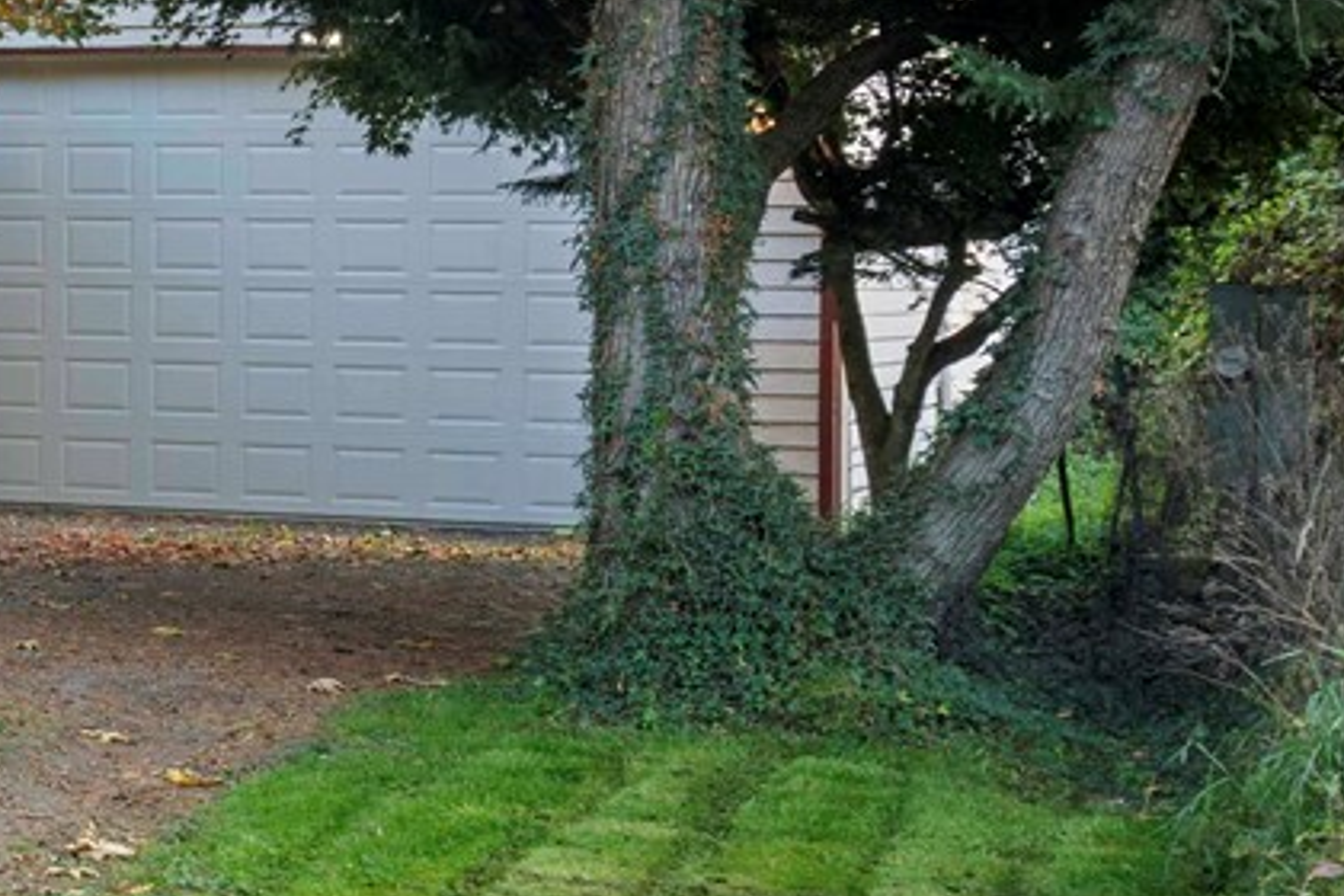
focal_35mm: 105
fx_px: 3920
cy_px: 258
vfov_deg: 13.0
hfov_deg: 16.7
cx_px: -942
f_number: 8
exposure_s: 1/4
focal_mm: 26
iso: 200
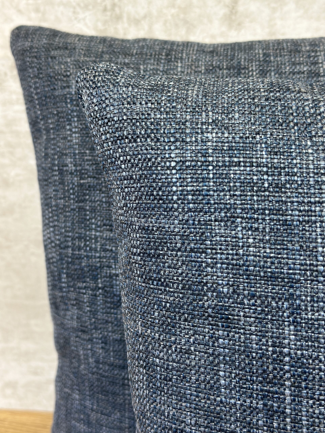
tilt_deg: -22.7
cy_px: 216
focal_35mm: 48
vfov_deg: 39.7
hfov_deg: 30.3
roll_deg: +2.6
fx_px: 601
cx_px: 162
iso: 125
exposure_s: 1/120
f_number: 1.78
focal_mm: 6.86
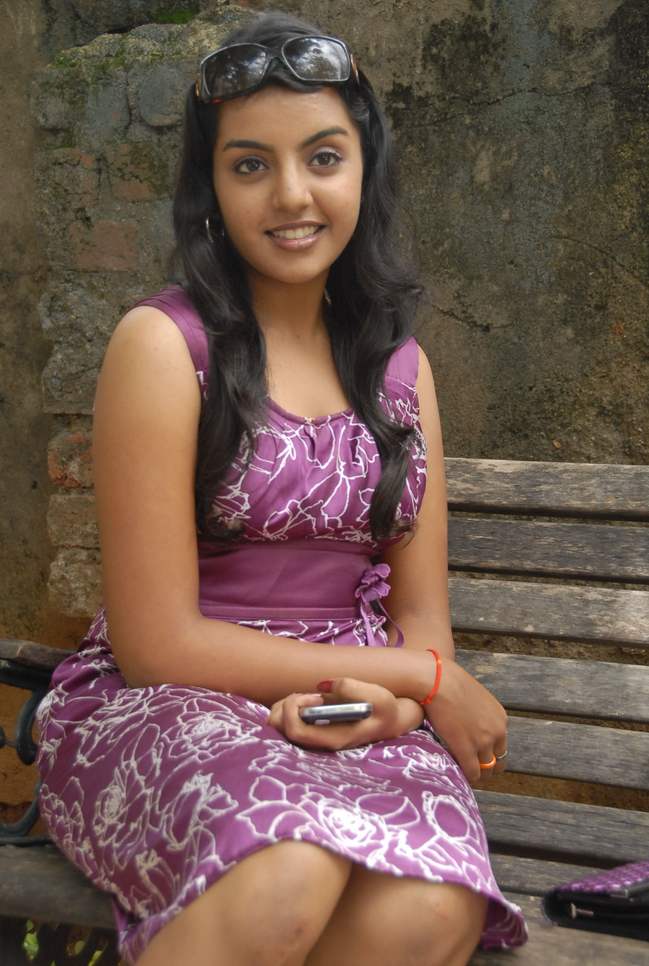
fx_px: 1938
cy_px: 483
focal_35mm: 72
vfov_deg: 28.0
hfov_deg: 19.0
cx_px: 324
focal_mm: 48
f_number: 5
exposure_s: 1/125
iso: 400
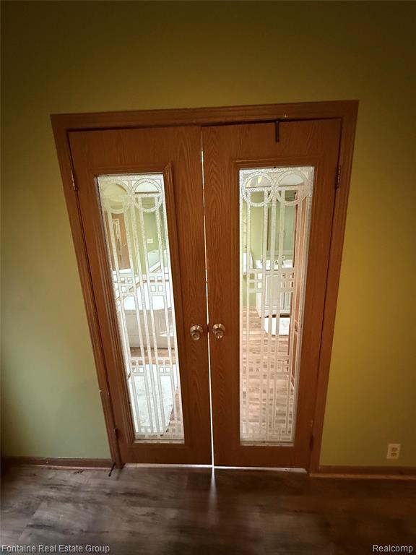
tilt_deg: -13.0
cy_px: 278
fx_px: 224
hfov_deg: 85.7
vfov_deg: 102.1
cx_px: 208
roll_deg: +0.5
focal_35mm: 14
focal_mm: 2.22
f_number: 2.2
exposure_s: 1/60
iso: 1000
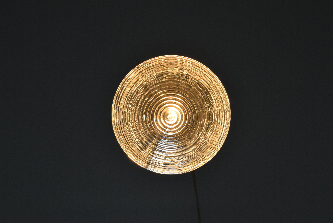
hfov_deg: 24.6
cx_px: 166
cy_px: 112
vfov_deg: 16.6
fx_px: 764
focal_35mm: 82
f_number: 11
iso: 1600
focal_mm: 55
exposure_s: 1/500
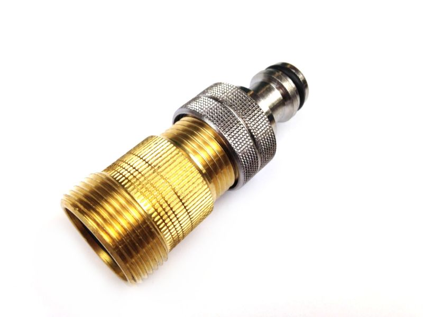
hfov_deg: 55.4
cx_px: 212
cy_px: 158
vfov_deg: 42.9
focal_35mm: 33
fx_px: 403
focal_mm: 4.12
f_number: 2.4
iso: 50
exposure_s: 1/120
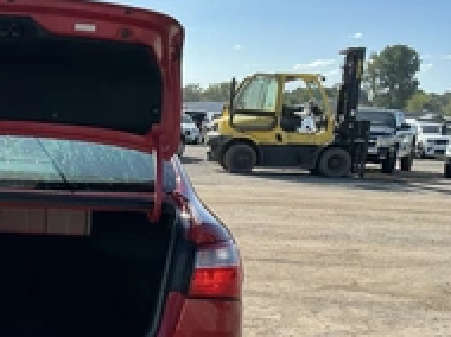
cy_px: 249
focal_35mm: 59
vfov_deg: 24.5
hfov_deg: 30.9
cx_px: 24
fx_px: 768
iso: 25
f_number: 1.8
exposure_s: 1/1098
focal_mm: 3
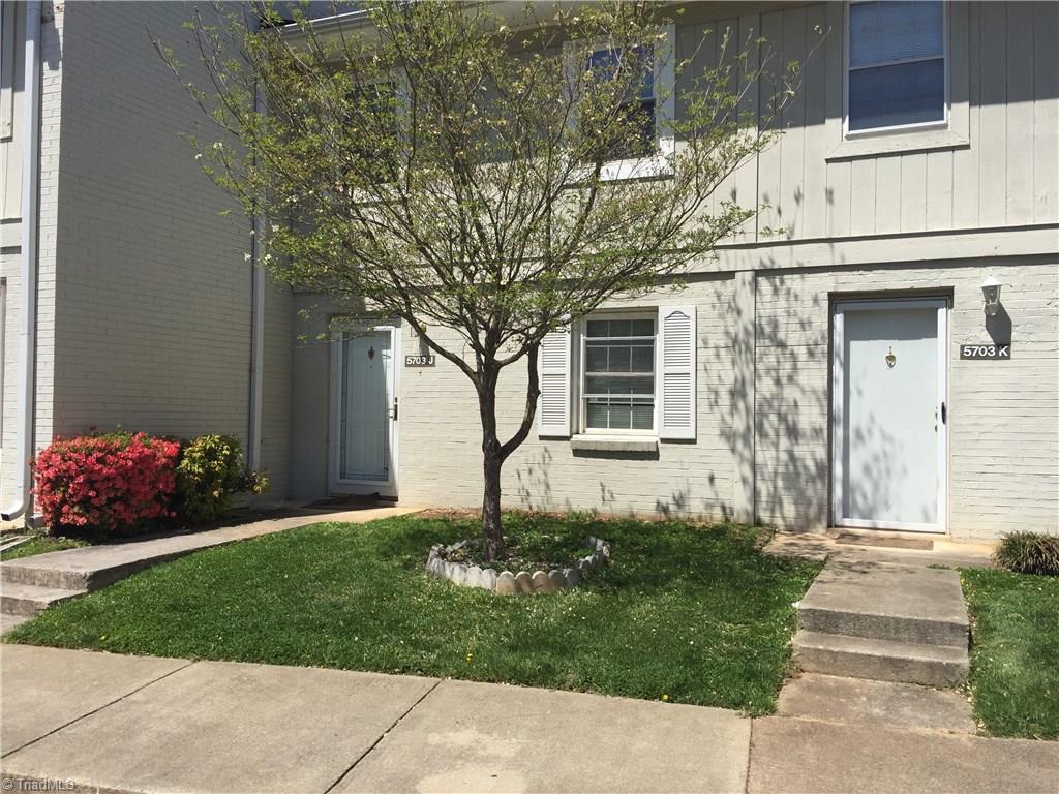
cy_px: 397
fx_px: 887
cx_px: 530
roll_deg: -0.8
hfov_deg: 61.7
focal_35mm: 29
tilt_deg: +1.0
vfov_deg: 48.2
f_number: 2.2
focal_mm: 4.15
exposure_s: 1/2475
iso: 32
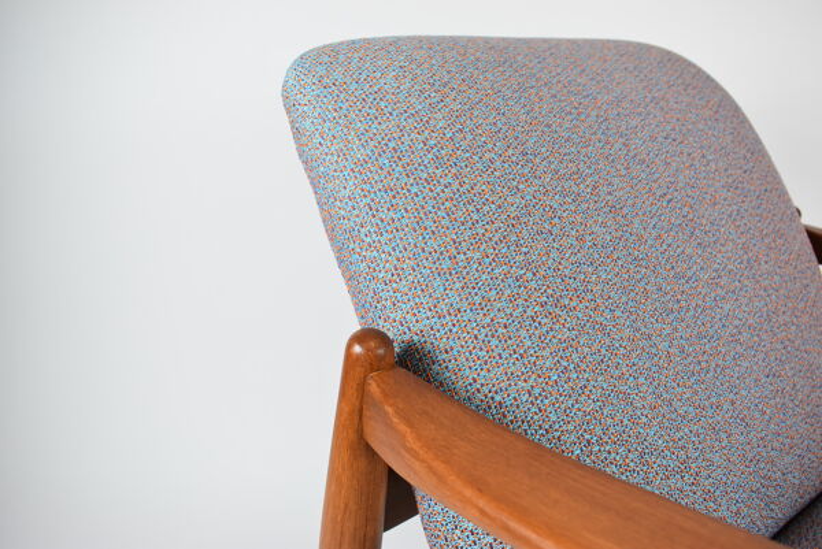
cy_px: 274
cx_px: 411
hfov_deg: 61.9
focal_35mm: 30
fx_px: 685
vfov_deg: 43.7
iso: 800
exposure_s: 1/125
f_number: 5.6
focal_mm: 20
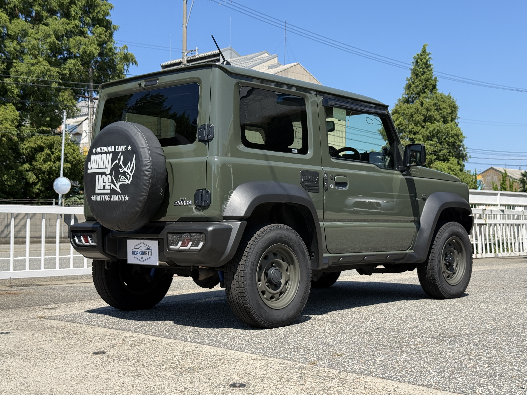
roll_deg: -0.5
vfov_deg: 30.3
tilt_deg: +1.8
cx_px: 264
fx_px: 731
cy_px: 198
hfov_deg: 39.7
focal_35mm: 48
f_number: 1.78
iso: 64
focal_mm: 6.76
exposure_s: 1/2865
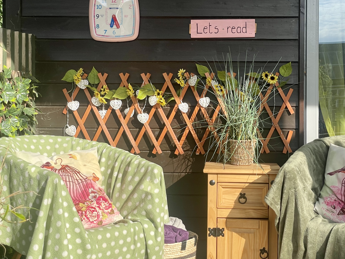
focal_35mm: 67
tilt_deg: +0.3
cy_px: 127
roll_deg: -0.7
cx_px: 216
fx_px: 668
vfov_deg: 21.9
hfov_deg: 28.9
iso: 25
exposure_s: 1/773
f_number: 2
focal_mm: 6
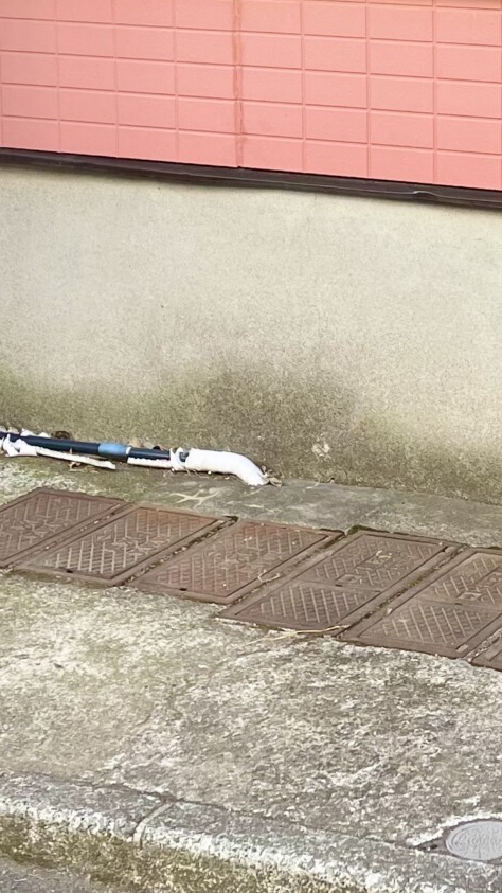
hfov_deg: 13.7
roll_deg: -0.1
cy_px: 131
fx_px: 2036
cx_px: 604
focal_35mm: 86
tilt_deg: -7.8
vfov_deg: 24.2
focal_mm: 4.2
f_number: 1.6
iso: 32
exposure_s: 1/384
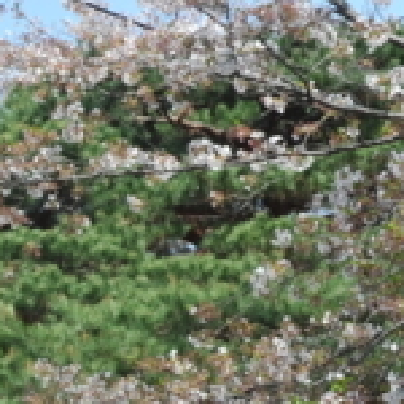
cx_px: -272
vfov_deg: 8.8
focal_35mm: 197
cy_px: 386
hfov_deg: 8.6
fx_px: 2601
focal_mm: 34
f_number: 9
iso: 200
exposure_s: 1/320
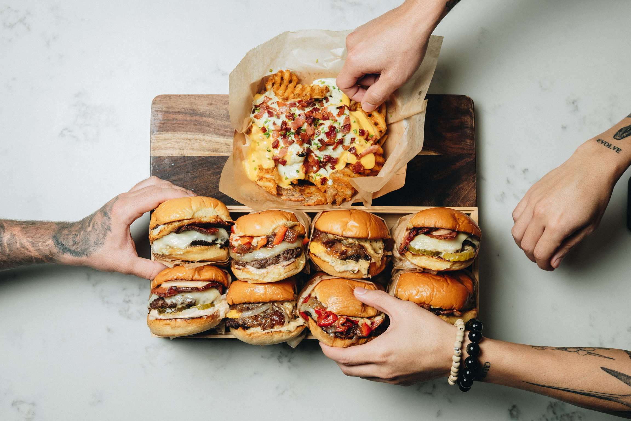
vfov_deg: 37.9
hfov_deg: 54.4
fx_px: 613
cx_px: 316
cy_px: 210
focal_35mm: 35
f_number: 6.3
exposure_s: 1/200
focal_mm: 35
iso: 500
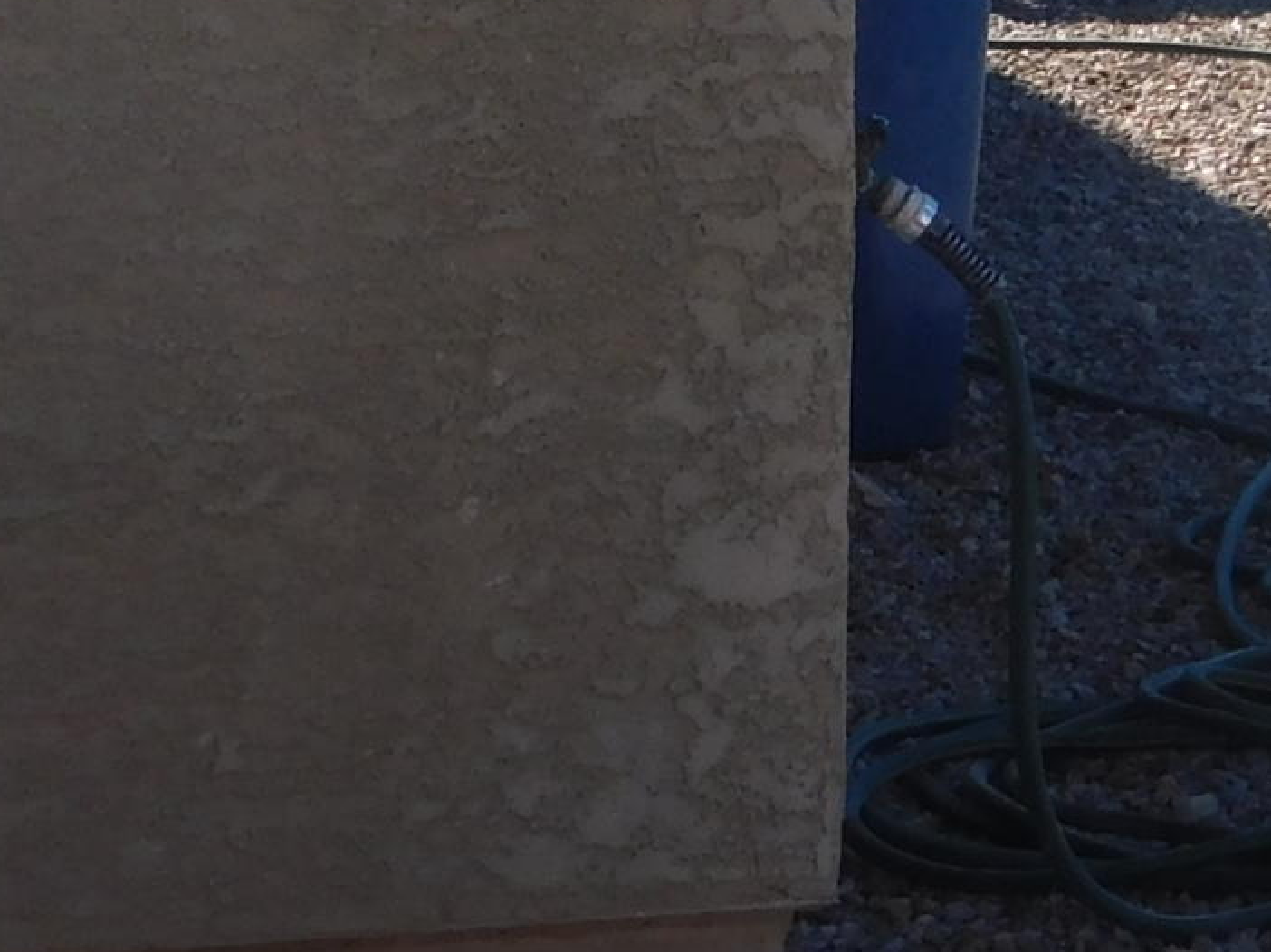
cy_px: -1046
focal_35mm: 171
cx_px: 1738
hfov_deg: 11.2
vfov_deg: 8.2
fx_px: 6276
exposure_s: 1/1000
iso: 125
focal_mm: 7.1
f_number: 3.6
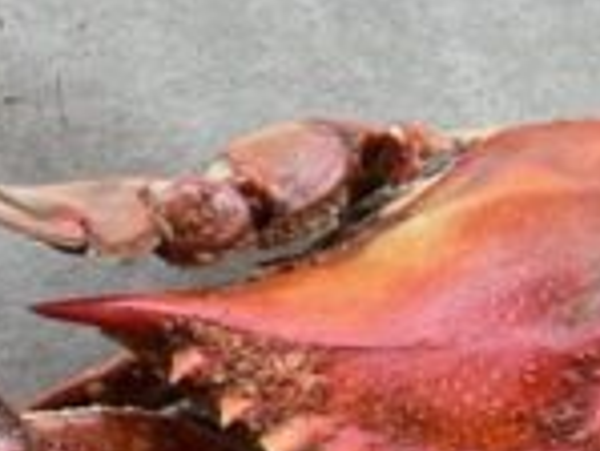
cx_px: -1188
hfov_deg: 9.0
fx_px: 3105
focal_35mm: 179
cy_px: 1087
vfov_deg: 7.7
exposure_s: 1/121
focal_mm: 5.1
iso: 125
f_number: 1.6
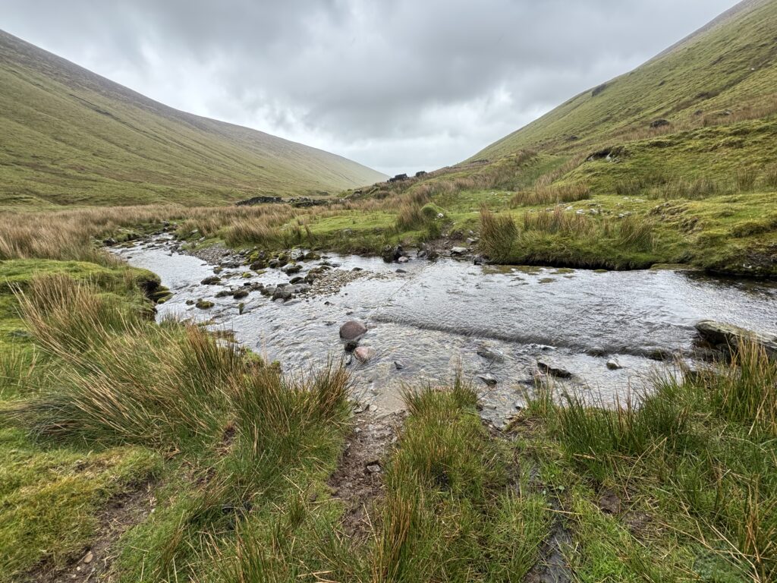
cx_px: 388
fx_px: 314
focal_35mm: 14
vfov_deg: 85.7
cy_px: 292
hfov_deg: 102.1
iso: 40
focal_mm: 2.22
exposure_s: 1/170
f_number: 2.2
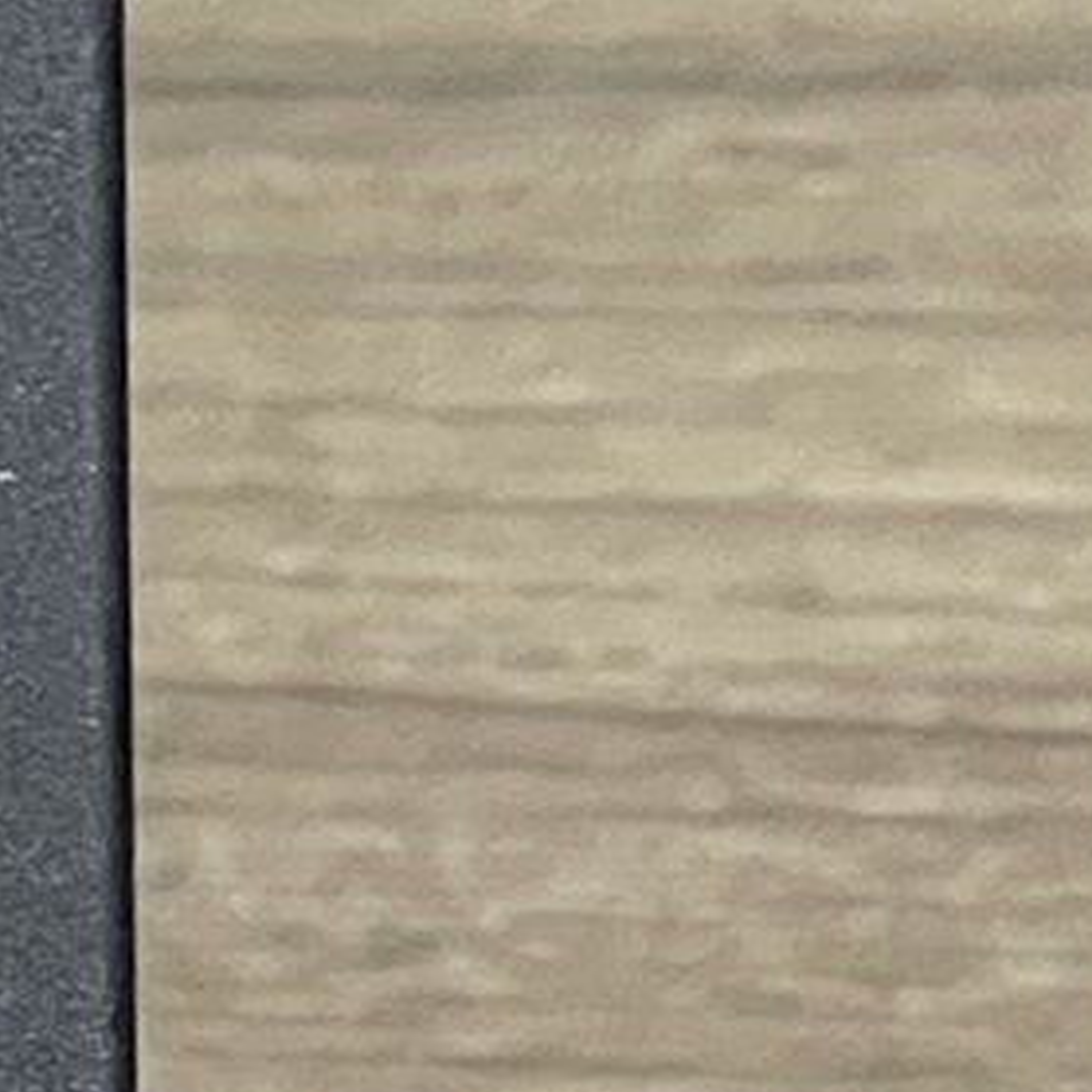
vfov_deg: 3.6
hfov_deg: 3.6
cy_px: 2415
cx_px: -1366
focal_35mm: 486
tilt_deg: -35.9
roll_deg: +0.5
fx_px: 17346
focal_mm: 7.5
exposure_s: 1/50
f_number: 2.2
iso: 640
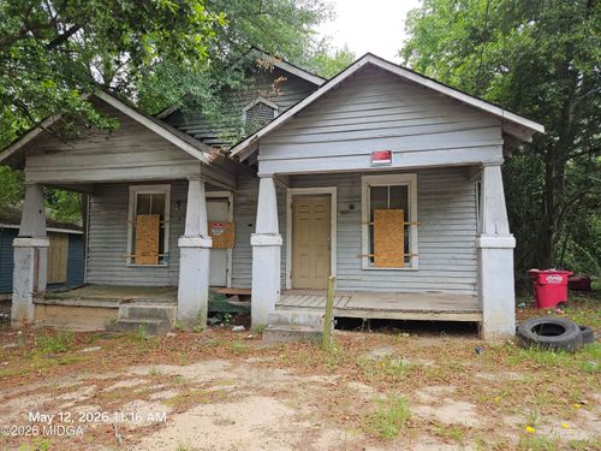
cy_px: 226
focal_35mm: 23
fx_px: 399
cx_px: 300
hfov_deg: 73.9
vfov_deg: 58.9
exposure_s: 1/238
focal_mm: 5.4
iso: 25
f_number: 1.8
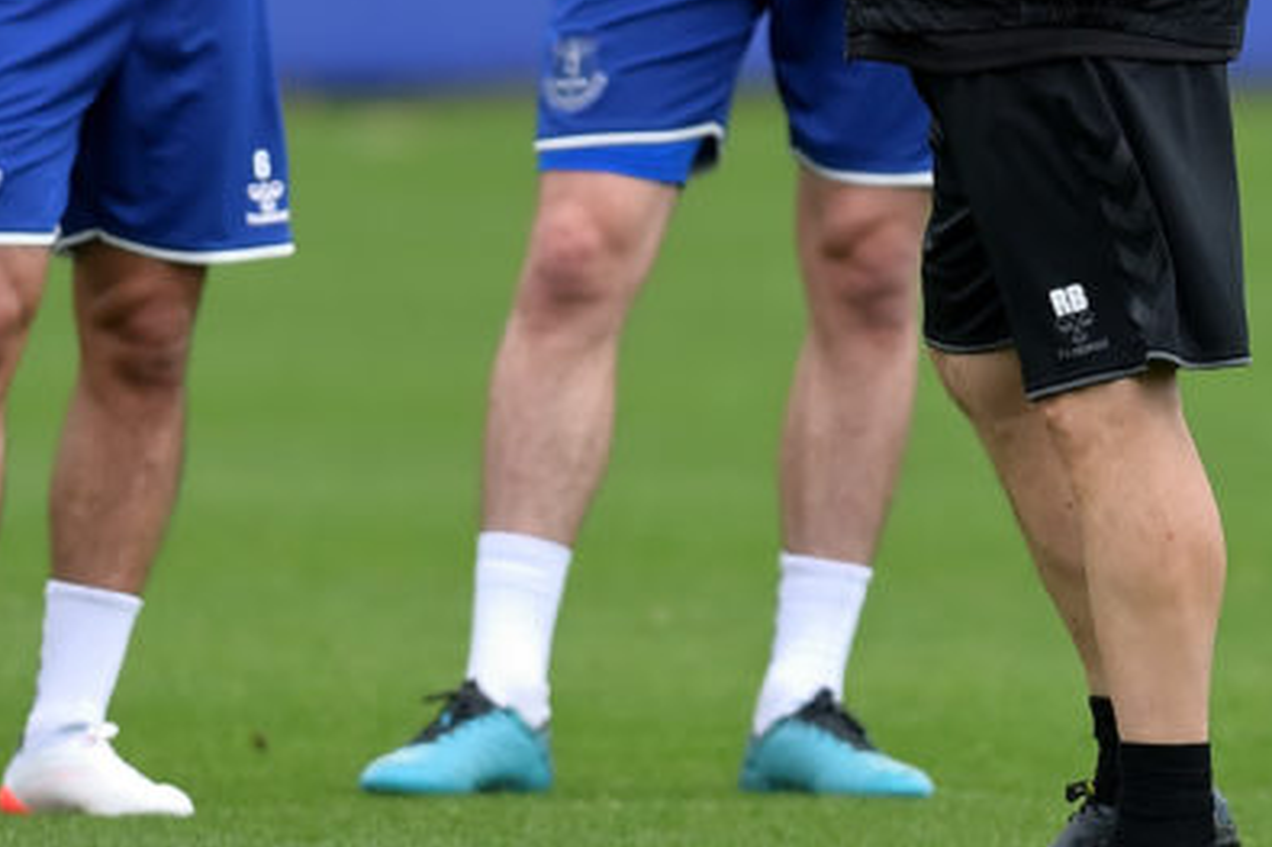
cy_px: -111
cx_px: 119
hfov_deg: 2.0
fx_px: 36659
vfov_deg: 1.3
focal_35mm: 1038
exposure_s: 1/2000
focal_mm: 400
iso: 1250
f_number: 3.5
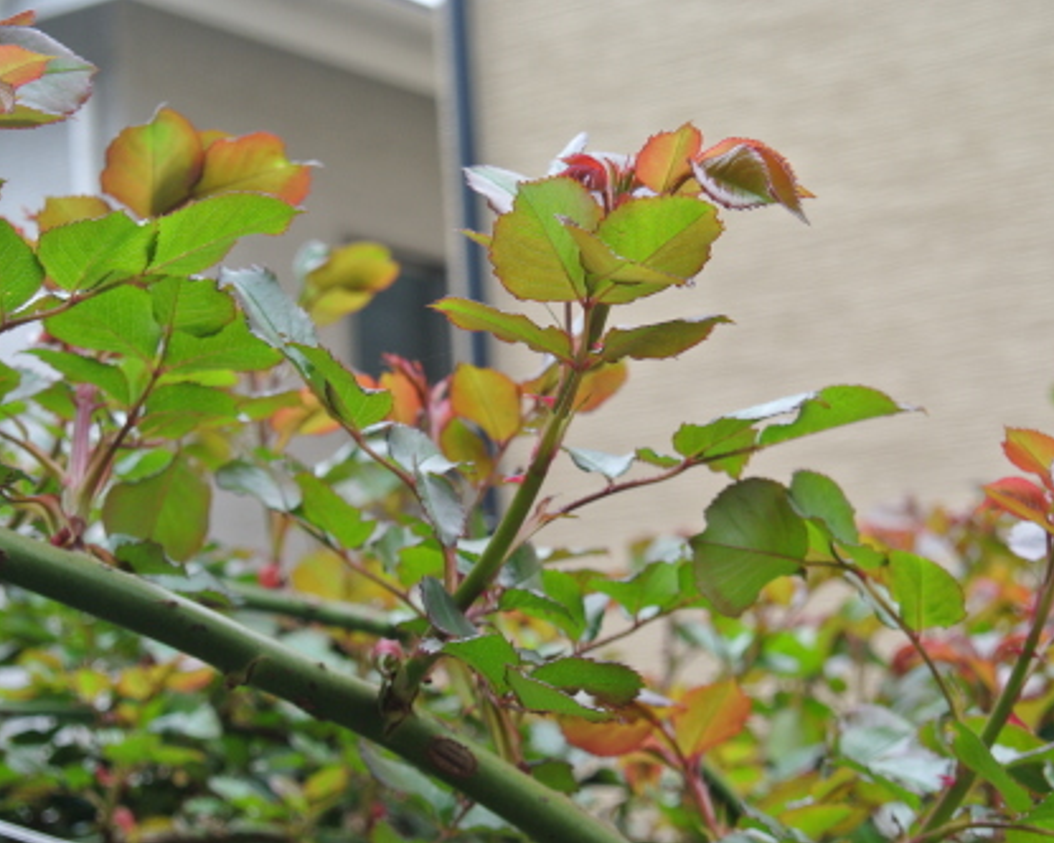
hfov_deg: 24.7
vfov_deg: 19.9
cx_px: 604
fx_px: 2402
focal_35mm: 77
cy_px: 420
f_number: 5.3
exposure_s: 1/60
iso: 140
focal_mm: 25.2
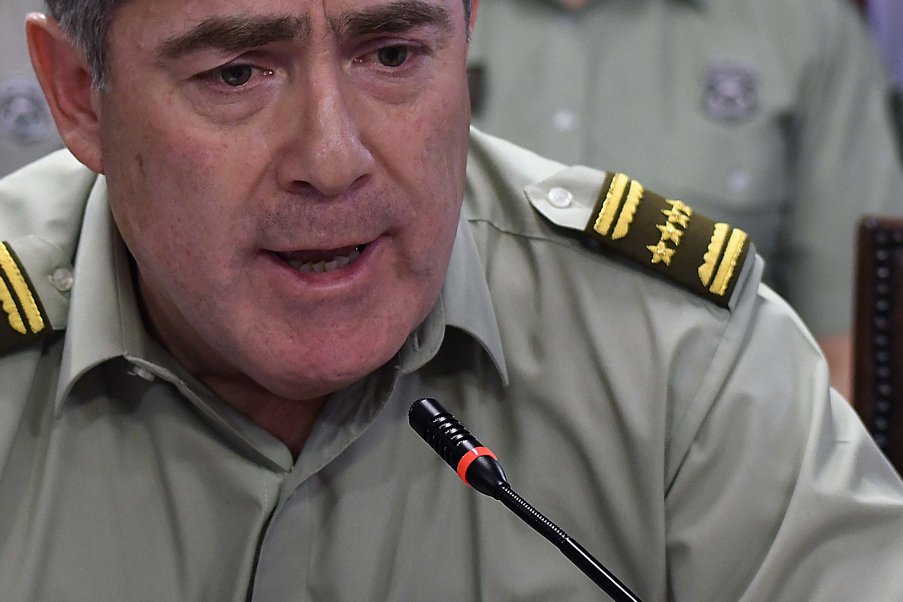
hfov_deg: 8.8
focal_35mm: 234
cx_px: 299
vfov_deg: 5.9
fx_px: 5870
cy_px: 292
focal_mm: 70
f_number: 4
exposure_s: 1/125
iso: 1250
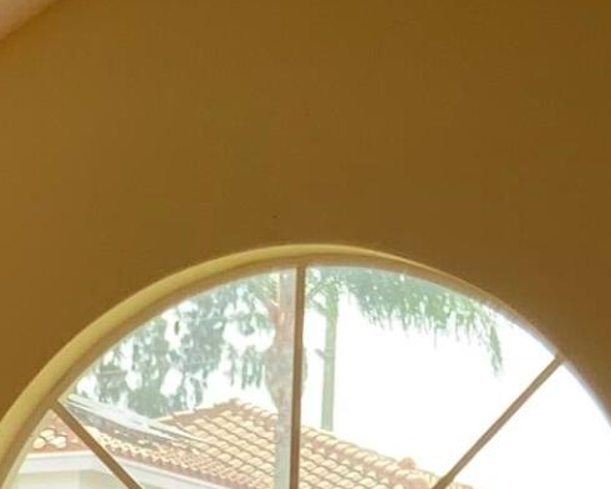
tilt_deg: -7.9
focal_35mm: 166
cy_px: 1183
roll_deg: -0.2
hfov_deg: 11.4
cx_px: -78
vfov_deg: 8.5
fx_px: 3002
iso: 16
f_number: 1.8
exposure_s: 1/209
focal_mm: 3
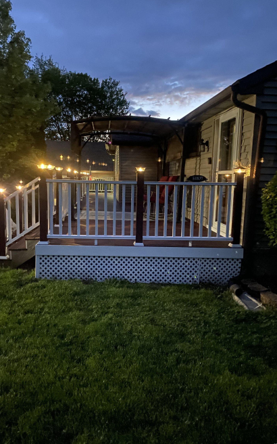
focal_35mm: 28
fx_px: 338
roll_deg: -0.9
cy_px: 224
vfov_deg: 66.5
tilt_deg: -5.6
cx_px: 120
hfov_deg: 44.4
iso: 1250
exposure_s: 1/8
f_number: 1.8
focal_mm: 4.25
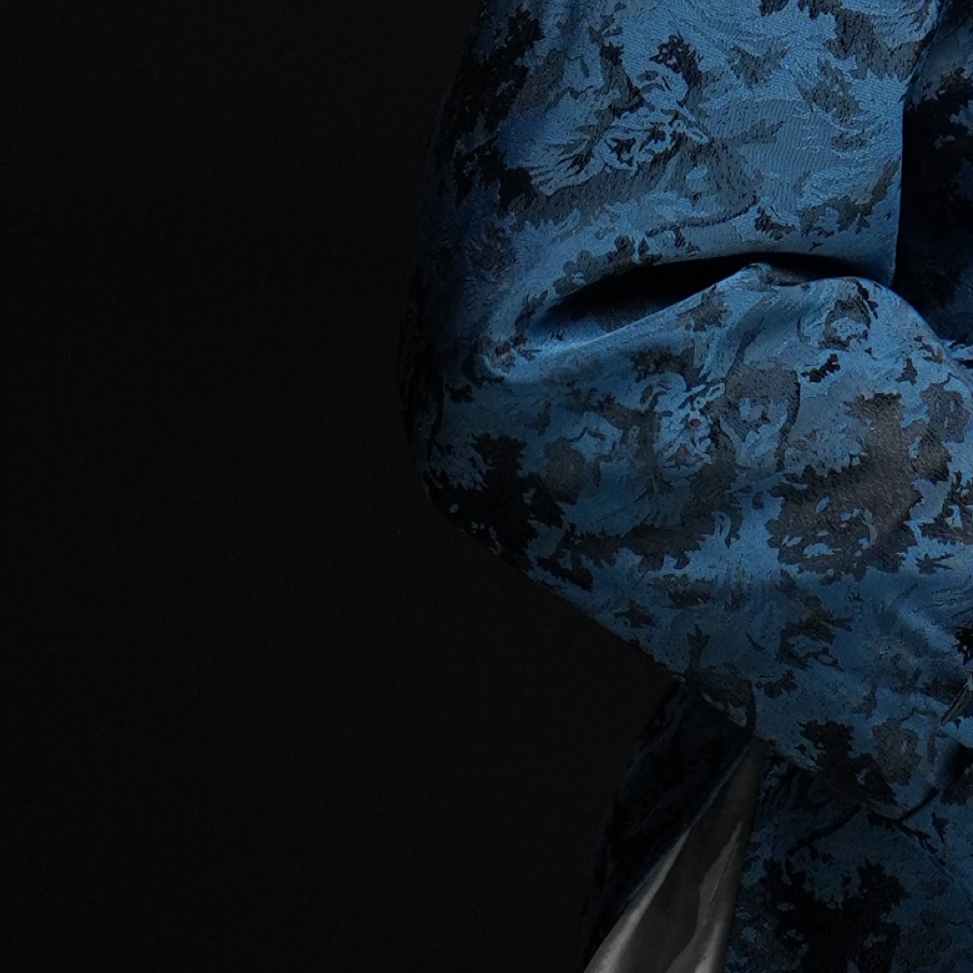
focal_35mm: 279
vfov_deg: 6.1
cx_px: 1223
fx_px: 8872
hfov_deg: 6.2
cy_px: -835
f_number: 5
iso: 1000
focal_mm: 85
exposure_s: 1/200
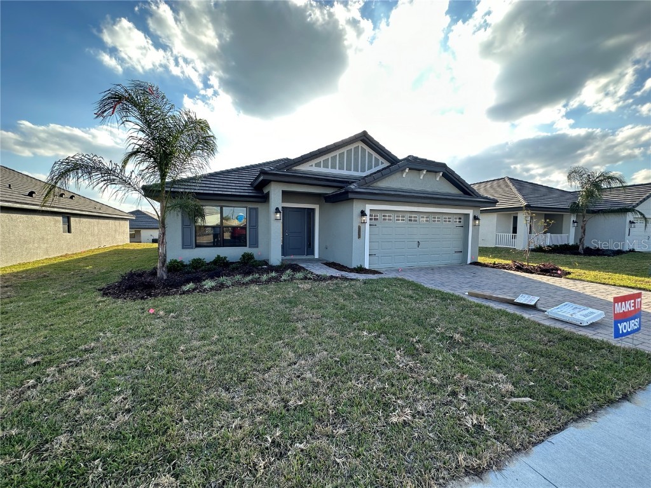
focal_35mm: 14
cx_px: 326
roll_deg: -1.4
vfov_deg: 85.7
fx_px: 263
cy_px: 244
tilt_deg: -3.9
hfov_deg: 102.1
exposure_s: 1/433
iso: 40
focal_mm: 2.22
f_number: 2.2
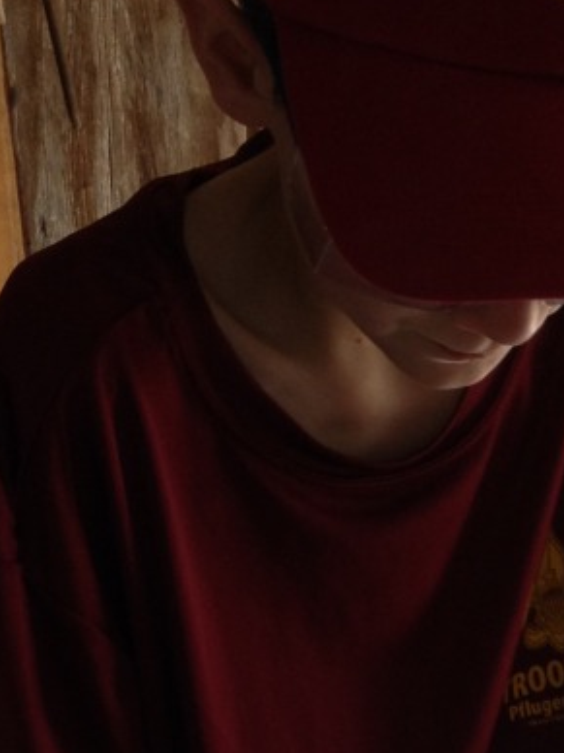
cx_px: 390
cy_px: 1039
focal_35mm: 123
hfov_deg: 12.0
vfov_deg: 15.1
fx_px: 2672
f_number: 2.4
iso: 50
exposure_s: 1/41
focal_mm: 4.28
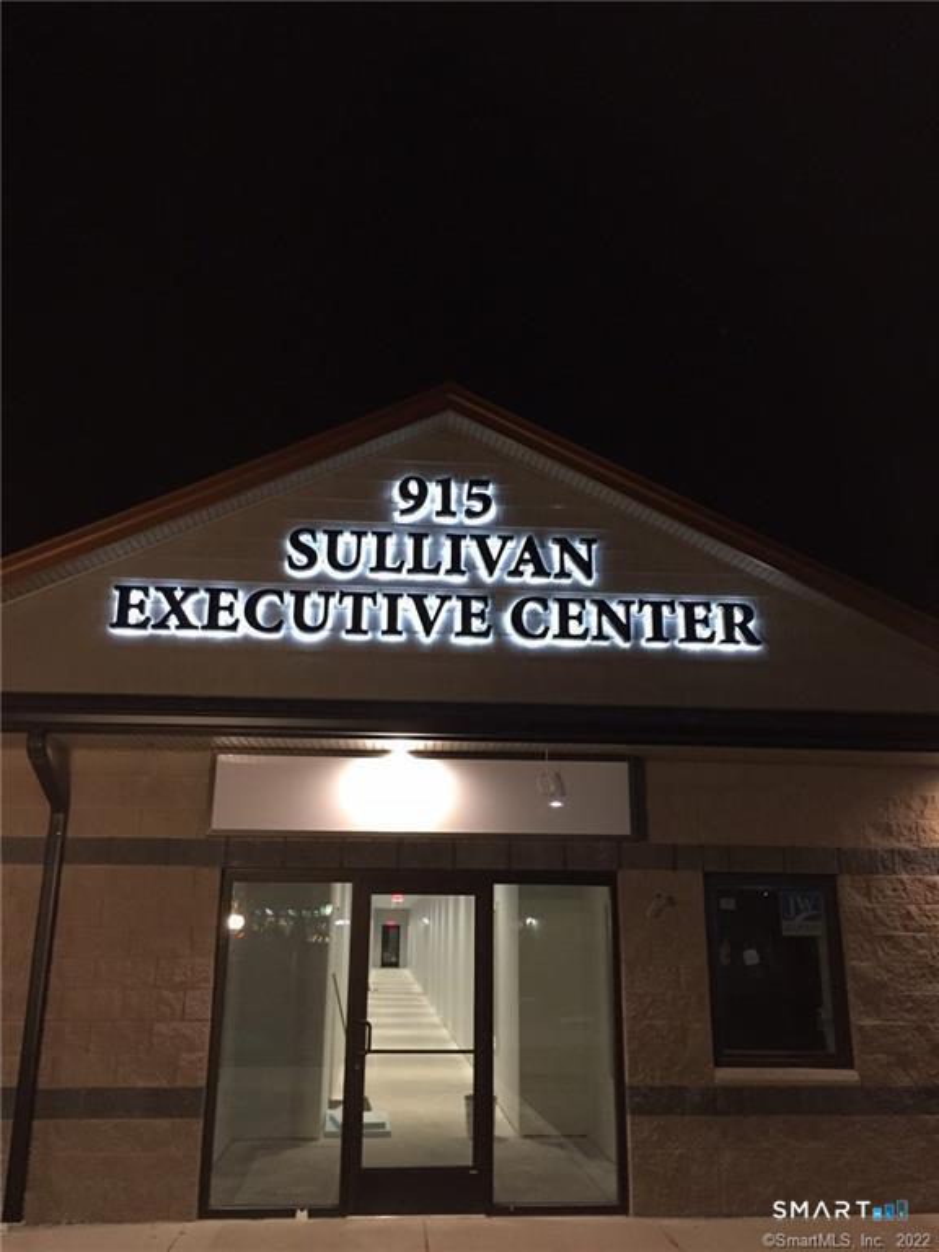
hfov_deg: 48.2
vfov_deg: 61.7
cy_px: 626
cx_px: 470
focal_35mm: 29
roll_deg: -0.5
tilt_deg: +14.8
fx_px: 1049
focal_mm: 4.15
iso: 250
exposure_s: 1/20
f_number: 2.2
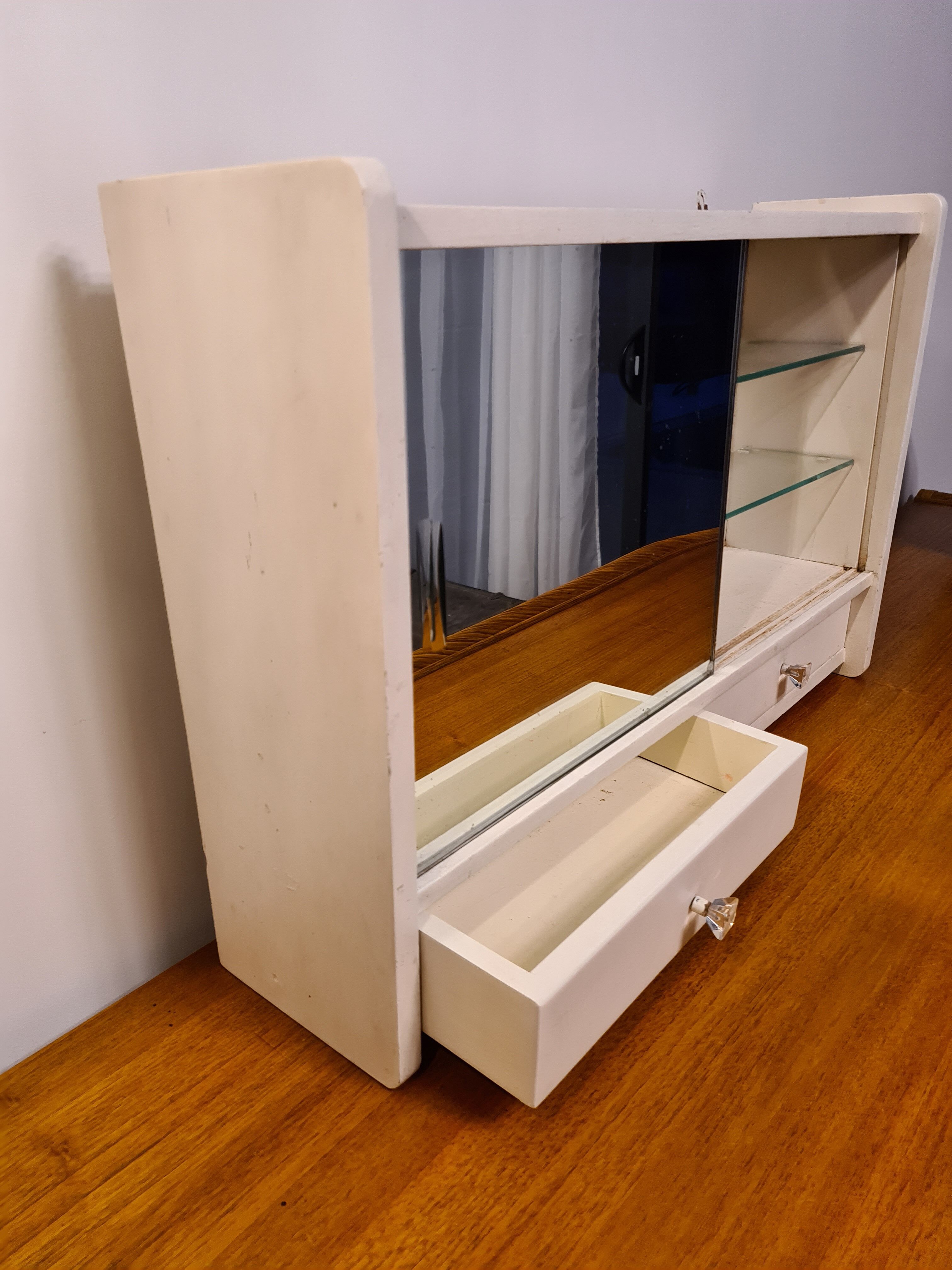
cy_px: 635
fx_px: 953
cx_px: 476
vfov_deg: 67.3
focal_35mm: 26
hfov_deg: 53.1
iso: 160
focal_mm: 5.4
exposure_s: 1/50
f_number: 1.8
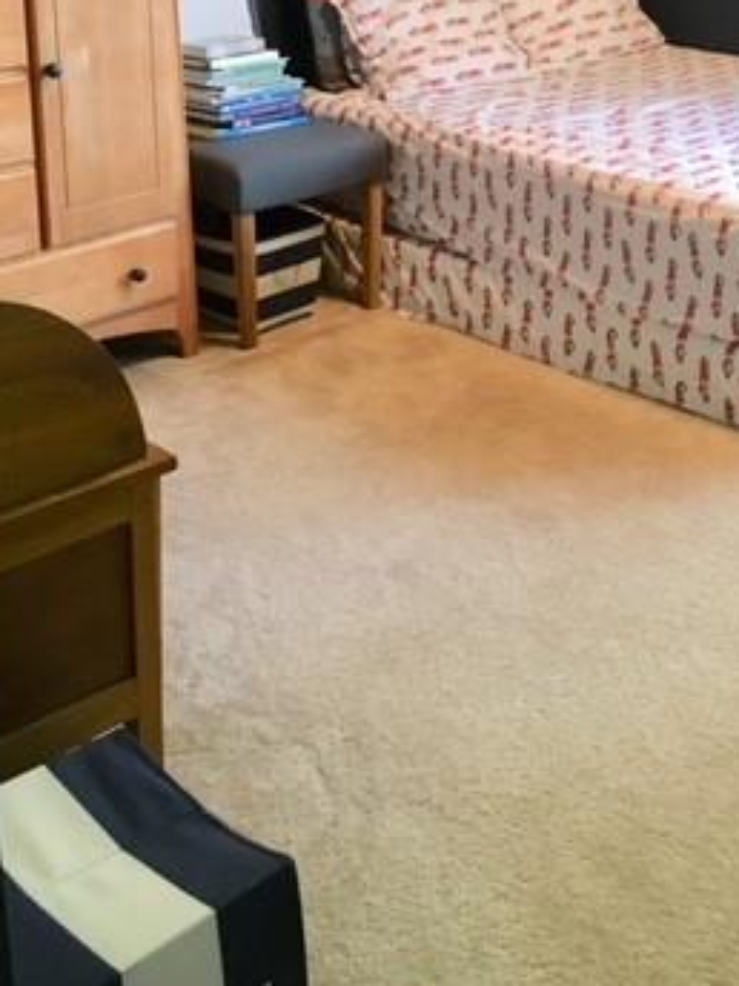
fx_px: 1537
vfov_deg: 34.3
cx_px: 527
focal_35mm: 54
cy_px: 172
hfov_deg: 26.8
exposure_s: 1/24
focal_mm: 4.15
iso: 200
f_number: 2.2
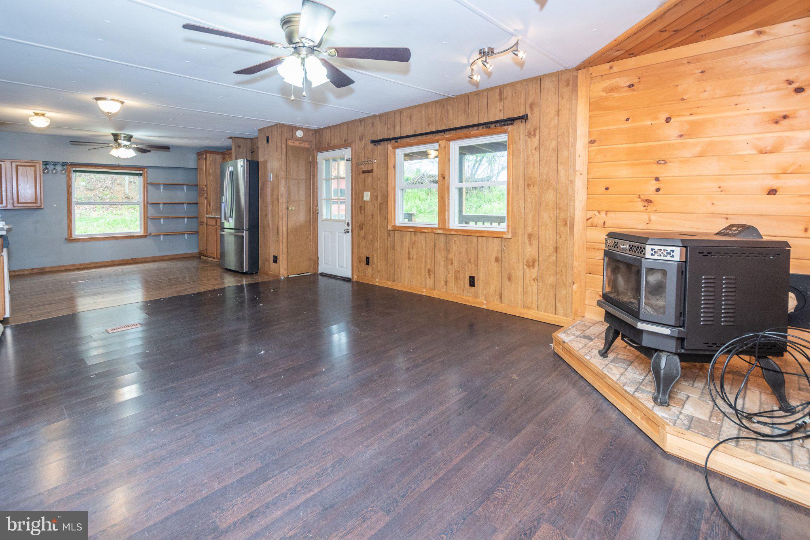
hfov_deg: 100.4
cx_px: 405
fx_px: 337
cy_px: 270
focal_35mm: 15
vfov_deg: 77.3
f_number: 4
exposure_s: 1/60
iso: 640
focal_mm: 10
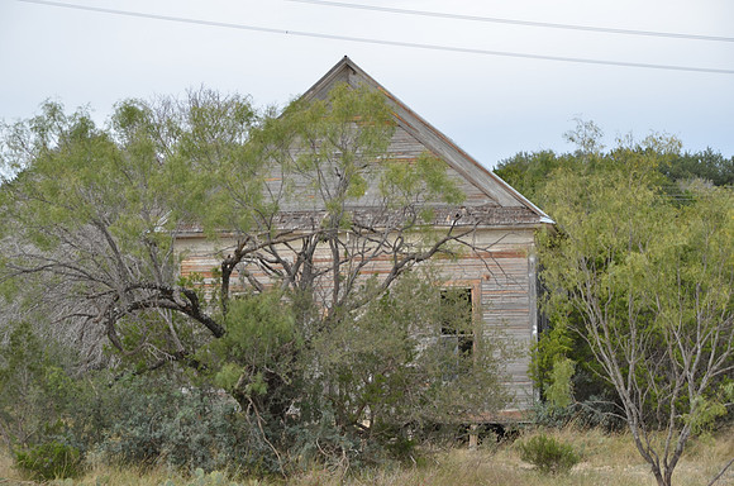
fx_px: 2136
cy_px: 243
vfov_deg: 13.0
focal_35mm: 105
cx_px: 367
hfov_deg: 19.5
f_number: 6.3
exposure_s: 1/160
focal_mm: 70
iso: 200
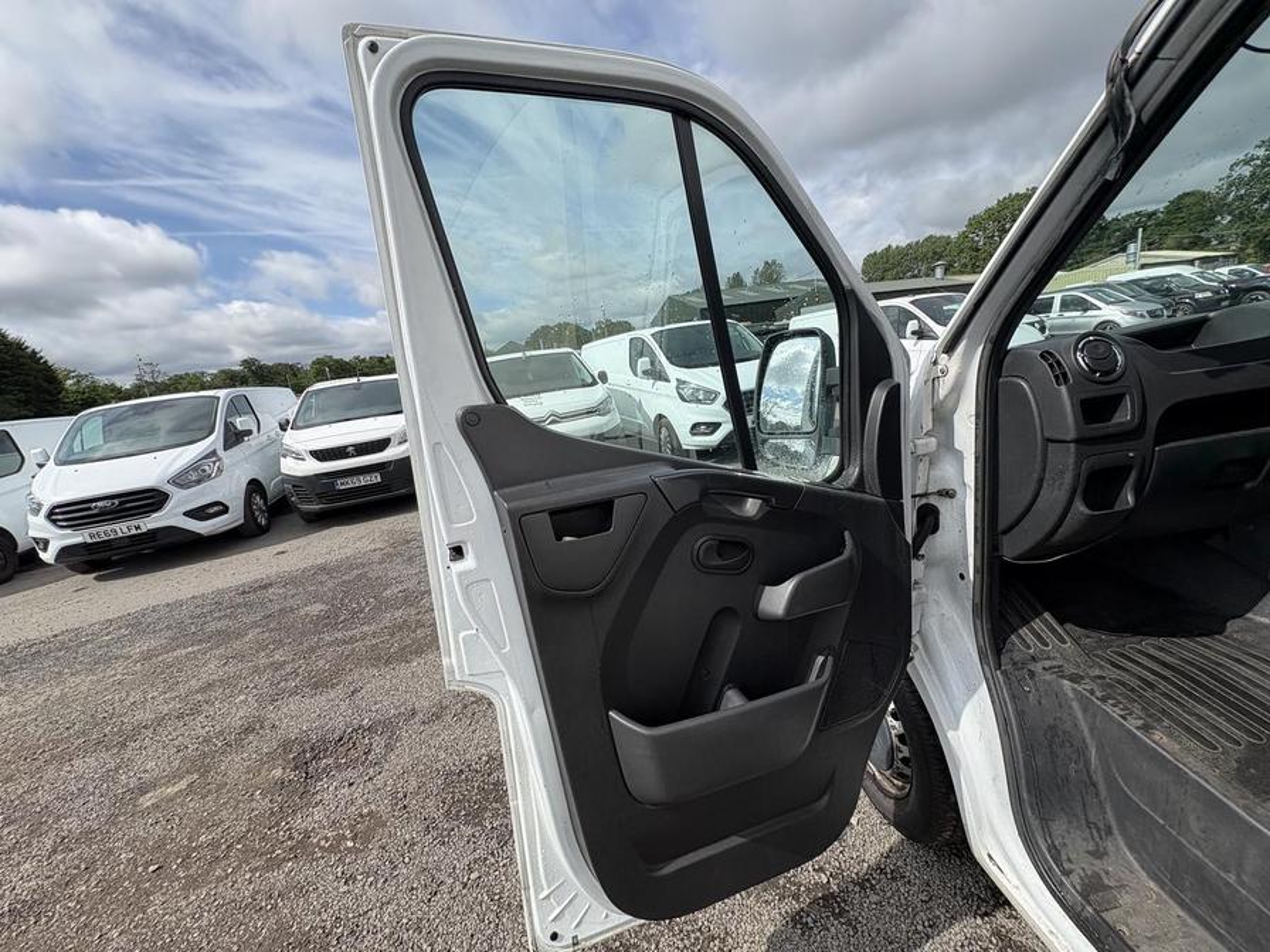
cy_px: 476
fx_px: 514
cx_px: 635
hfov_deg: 102.1
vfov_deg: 85.7
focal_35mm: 14
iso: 50
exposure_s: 1/1236
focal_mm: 2.22
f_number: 2.2
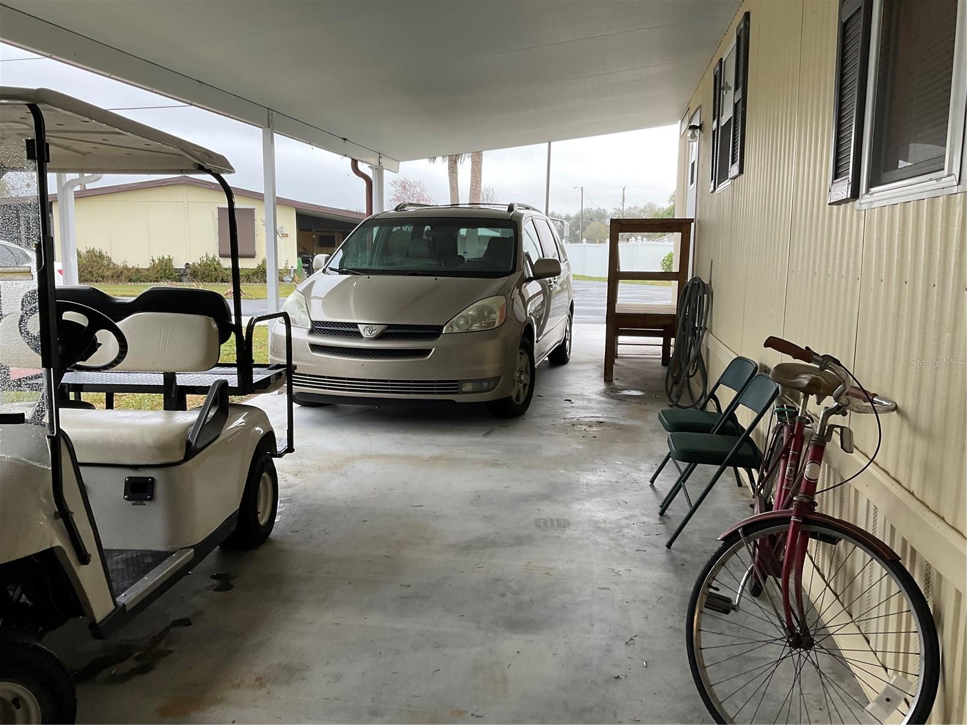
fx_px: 810
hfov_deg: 61.7
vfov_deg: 48.2
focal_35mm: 29
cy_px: 362
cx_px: 484
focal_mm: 3
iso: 50
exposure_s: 1/120
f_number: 1.8
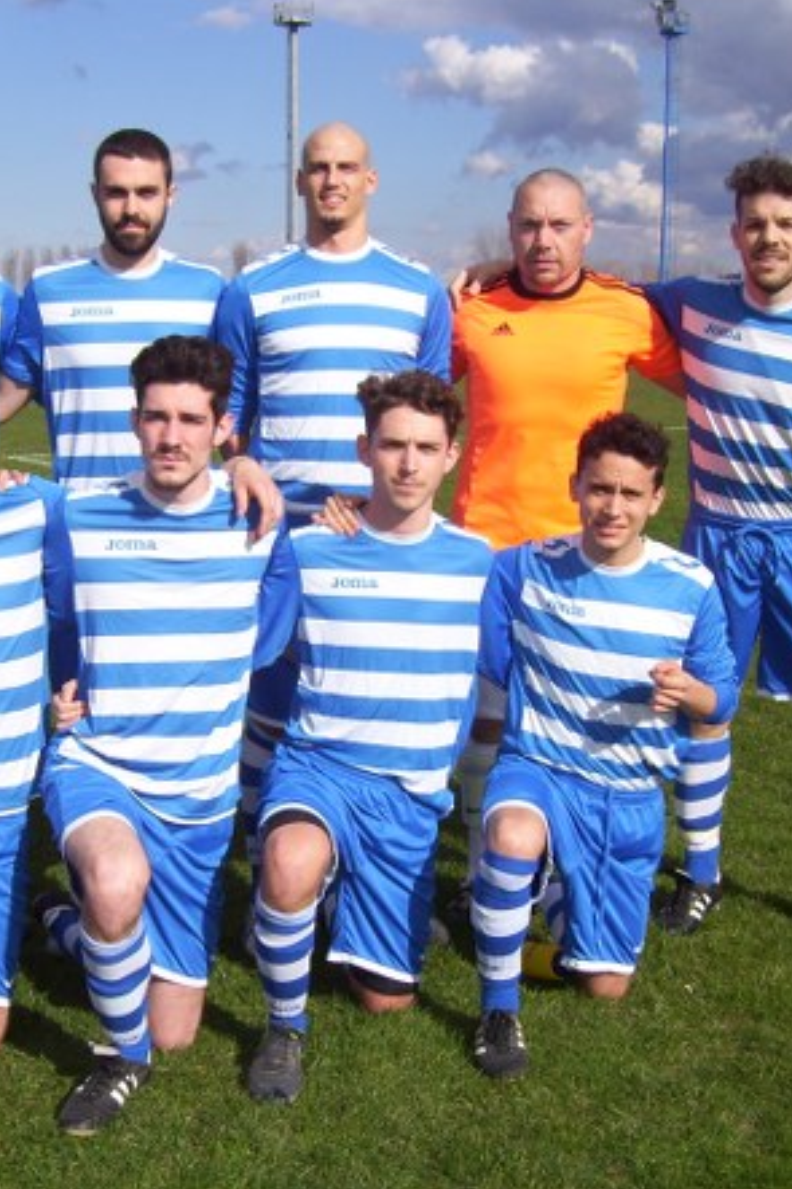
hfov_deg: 24.9
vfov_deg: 36.9
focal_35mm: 54
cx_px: 247
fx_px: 1783
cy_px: 636
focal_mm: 6
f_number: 4.8
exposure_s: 1/1000
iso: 80
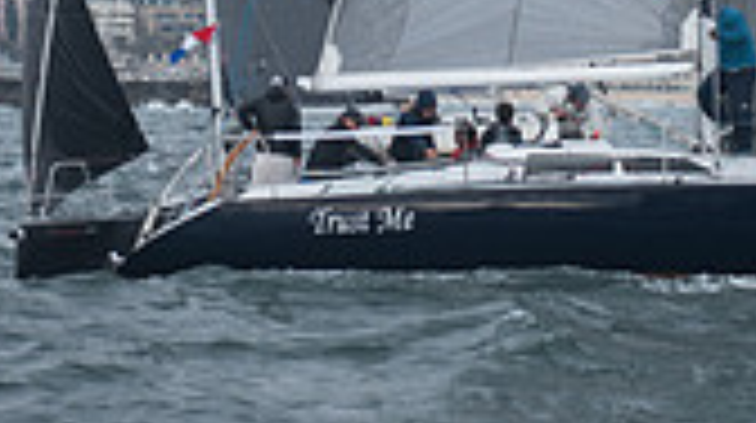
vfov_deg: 3.4
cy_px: -459
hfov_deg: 6.0
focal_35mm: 358
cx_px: 572
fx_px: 7167
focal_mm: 85
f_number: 5.6
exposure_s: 1/640
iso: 400
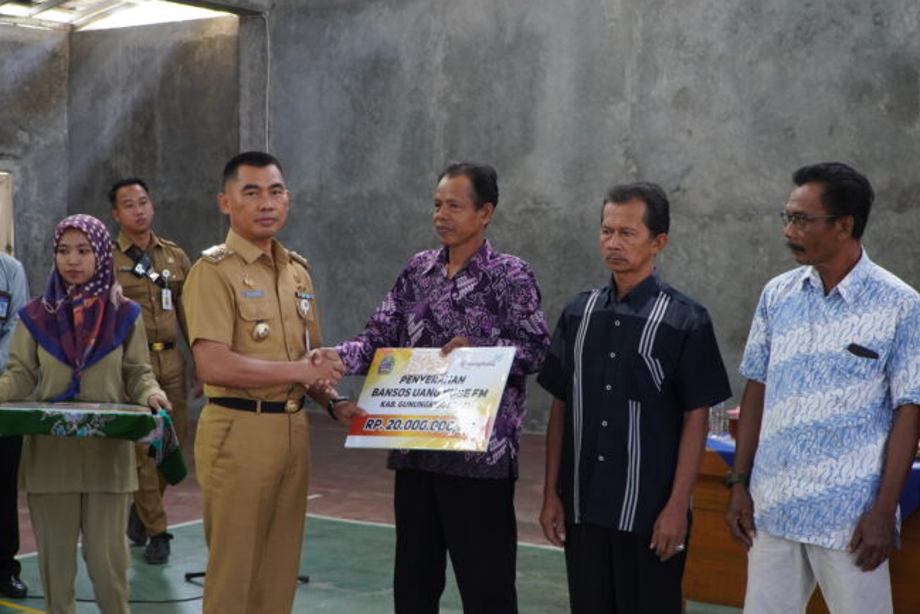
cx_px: 464
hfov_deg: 38.5
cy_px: 316
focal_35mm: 52
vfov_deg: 26.2
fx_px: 1318
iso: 1000
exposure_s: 1/50
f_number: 4.5
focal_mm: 31
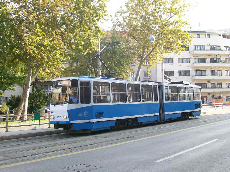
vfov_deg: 32.2
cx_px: 115
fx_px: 299
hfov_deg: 42.1
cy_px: 86
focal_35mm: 45
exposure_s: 1/172
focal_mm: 7.6
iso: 80
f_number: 3
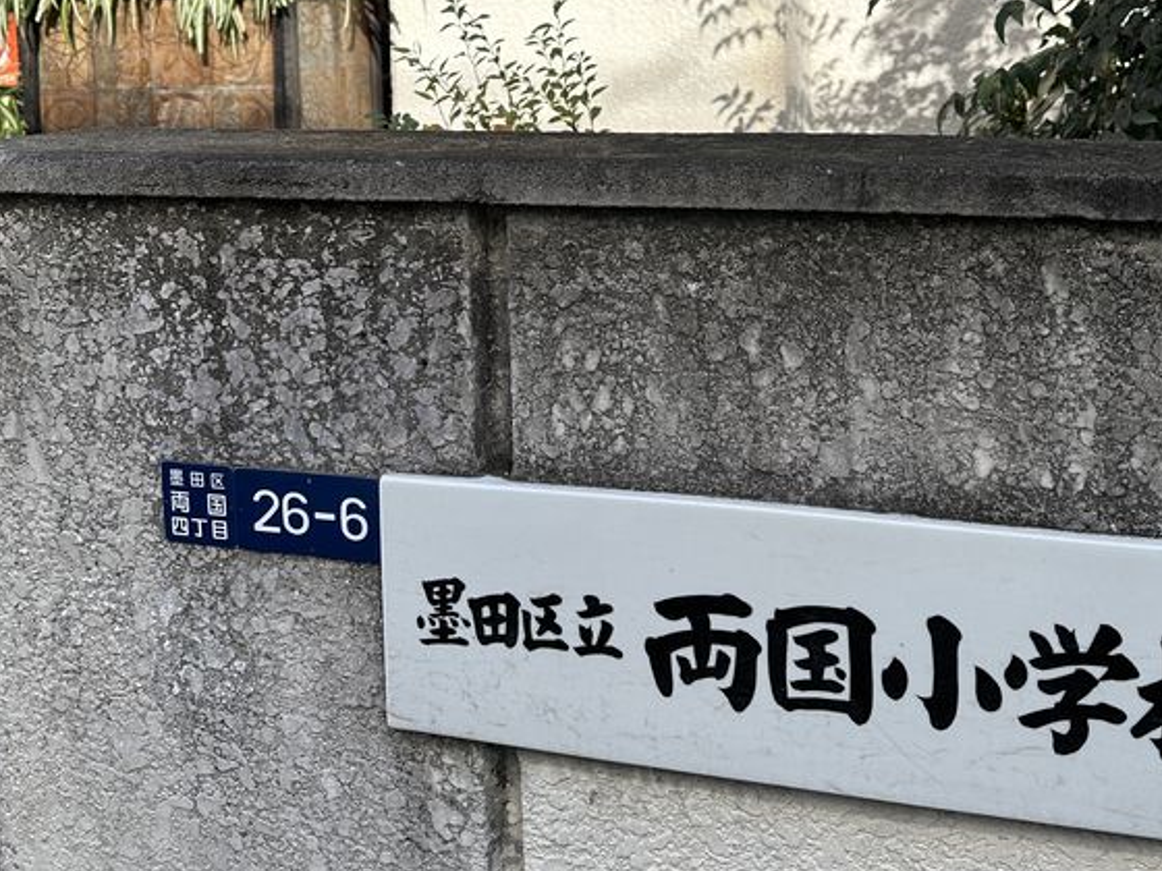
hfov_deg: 46.5
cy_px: 82
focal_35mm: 40
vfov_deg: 33.9
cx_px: 710
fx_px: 1343
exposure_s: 1/630
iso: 80
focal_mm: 6.86
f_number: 1.78
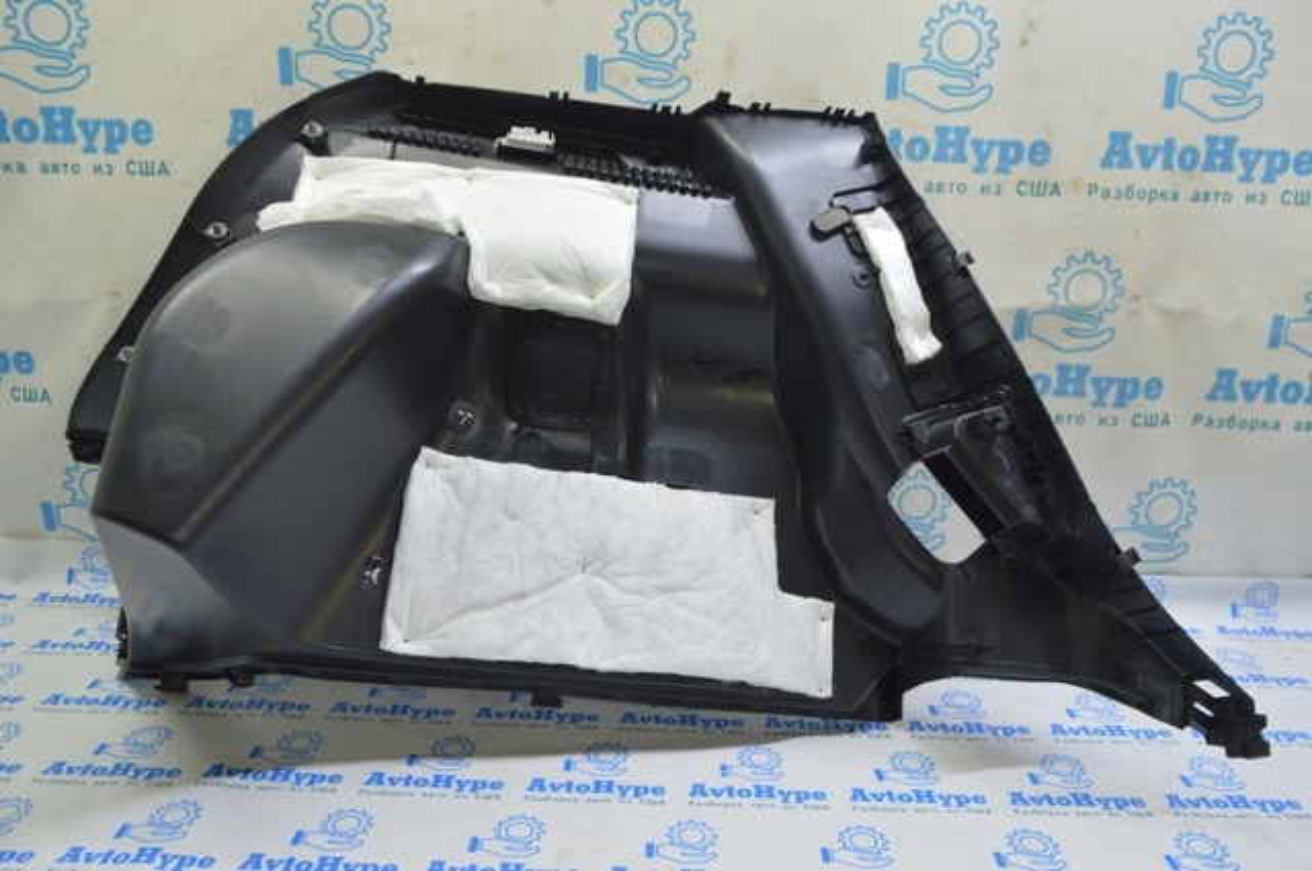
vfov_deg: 43.5
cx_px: 656
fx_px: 1092
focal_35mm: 30
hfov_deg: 62.0
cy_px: 436
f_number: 5.6
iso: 400
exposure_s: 1/20
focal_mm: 20
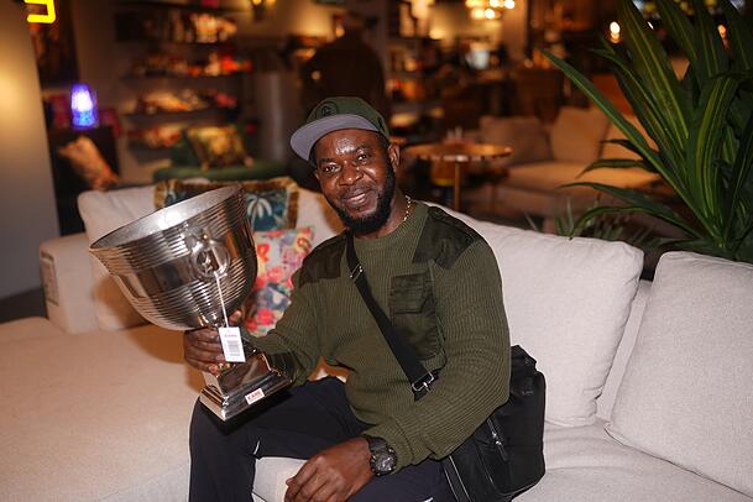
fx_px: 732
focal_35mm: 35
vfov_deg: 37.9
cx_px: 376
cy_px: 251
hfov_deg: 54.4
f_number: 1.4
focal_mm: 35
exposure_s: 1/60
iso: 50
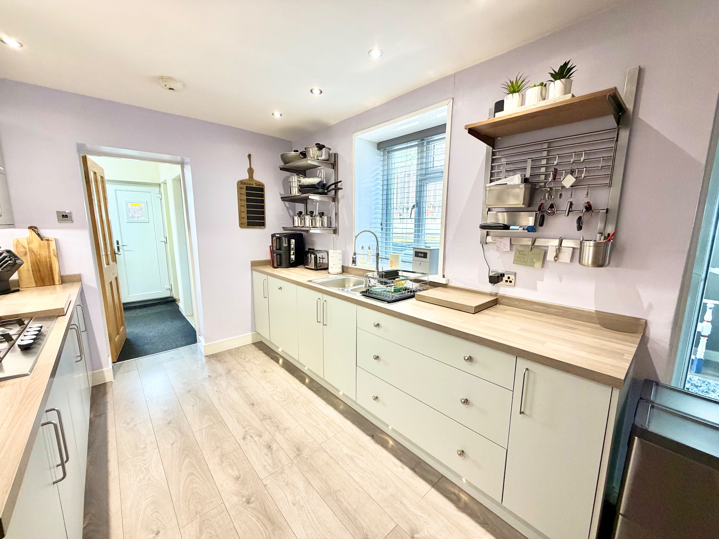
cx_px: 360
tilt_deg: -9.0
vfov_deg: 85.7
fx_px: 291
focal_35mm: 14
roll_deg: +0.7
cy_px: 270
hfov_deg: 102.1
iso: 160
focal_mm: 2.22
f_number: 2.2
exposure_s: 1/50
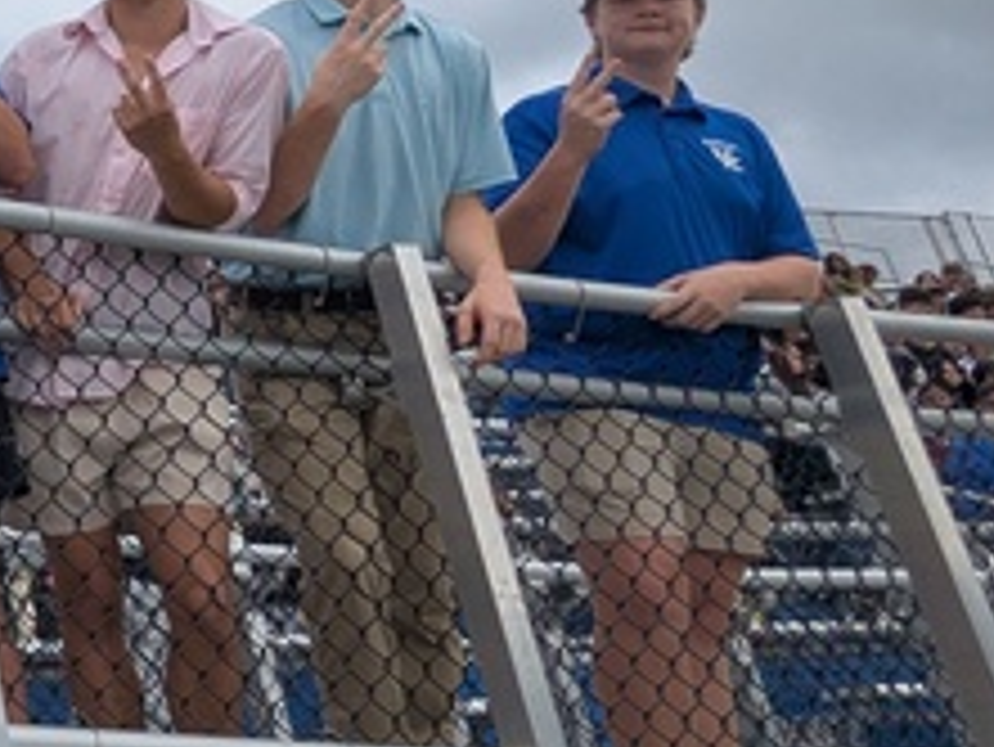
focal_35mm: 58
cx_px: -567
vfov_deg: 24.9
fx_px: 1666
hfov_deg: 24.3
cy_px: 166
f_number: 2.2
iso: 48
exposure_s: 1/1789
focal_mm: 2.35
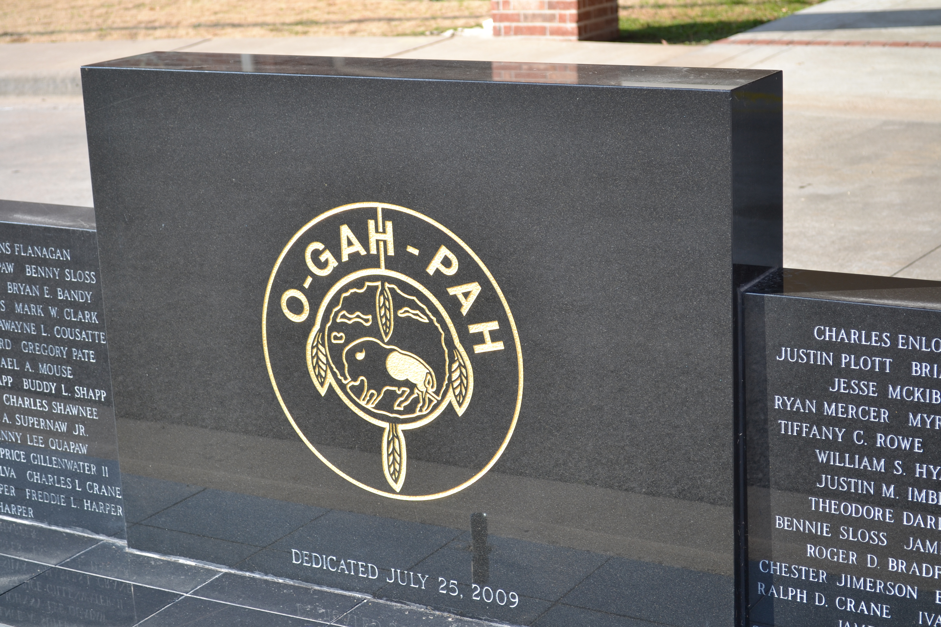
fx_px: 1803
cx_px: 470
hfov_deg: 29.2
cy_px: 314
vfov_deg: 19.7
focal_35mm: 69
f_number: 5.6
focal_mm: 46
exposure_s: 1/125
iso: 100
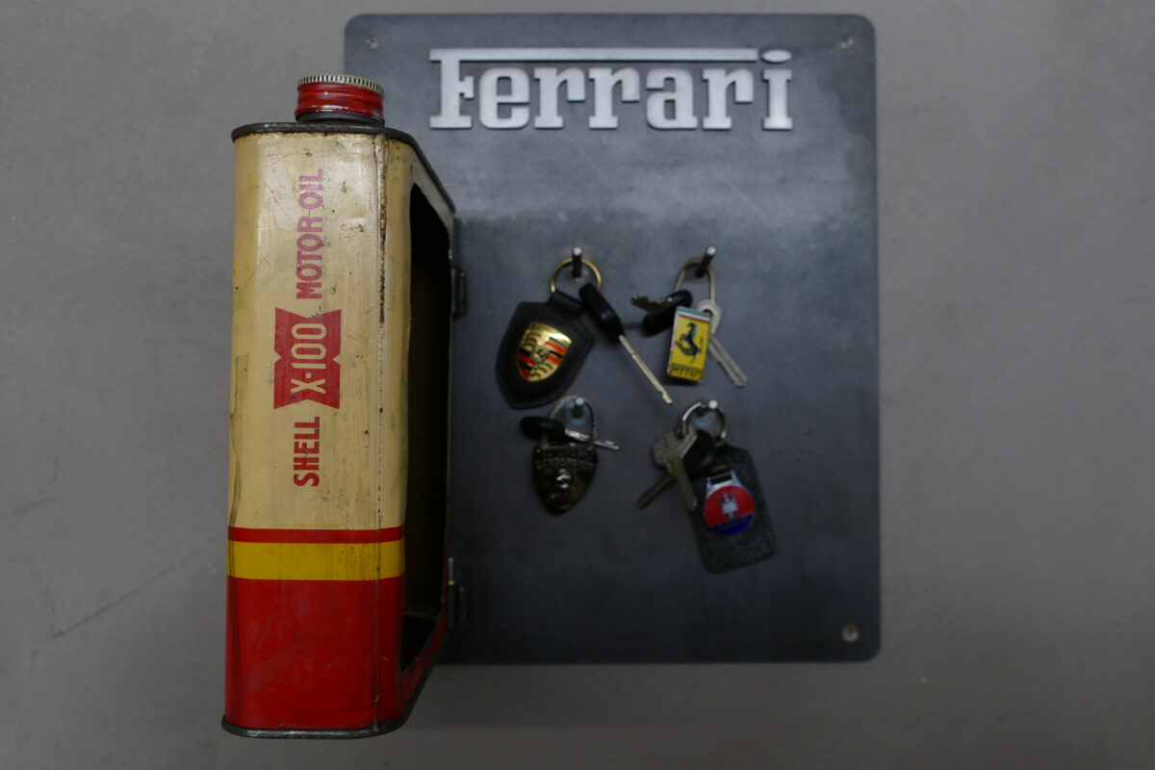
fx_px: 1027
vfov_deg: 41.1
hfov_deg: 58.7
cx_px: 578
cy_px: 385
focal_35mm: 32
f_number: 3
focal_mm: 11.6
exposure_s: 1/80
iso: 320
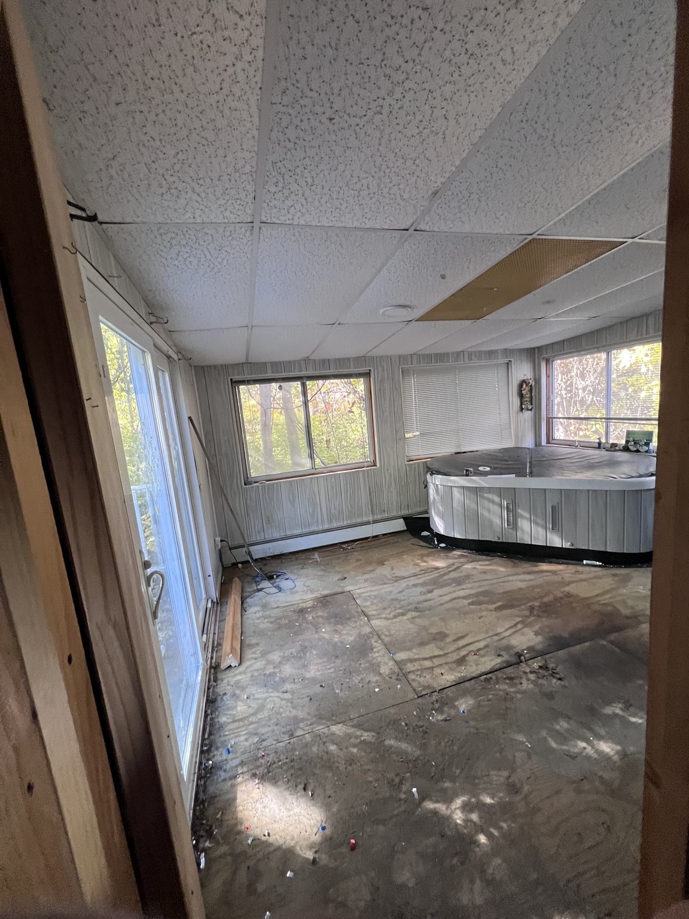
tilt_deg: -6.0
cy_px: 460
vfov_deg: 106.2
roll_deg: +2.5
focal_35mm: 13
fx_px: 345
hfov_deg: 89.9
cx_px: 344
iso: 250
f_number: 1.8
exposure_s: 1/61
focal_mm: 1.57
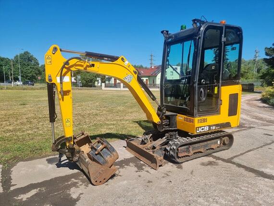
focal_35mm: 24
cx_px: 137
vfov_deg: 56.9
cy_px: 103
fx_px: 190
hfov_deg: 71.6
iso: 50
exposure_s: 1/1140
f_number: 1.8
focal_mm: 6.7
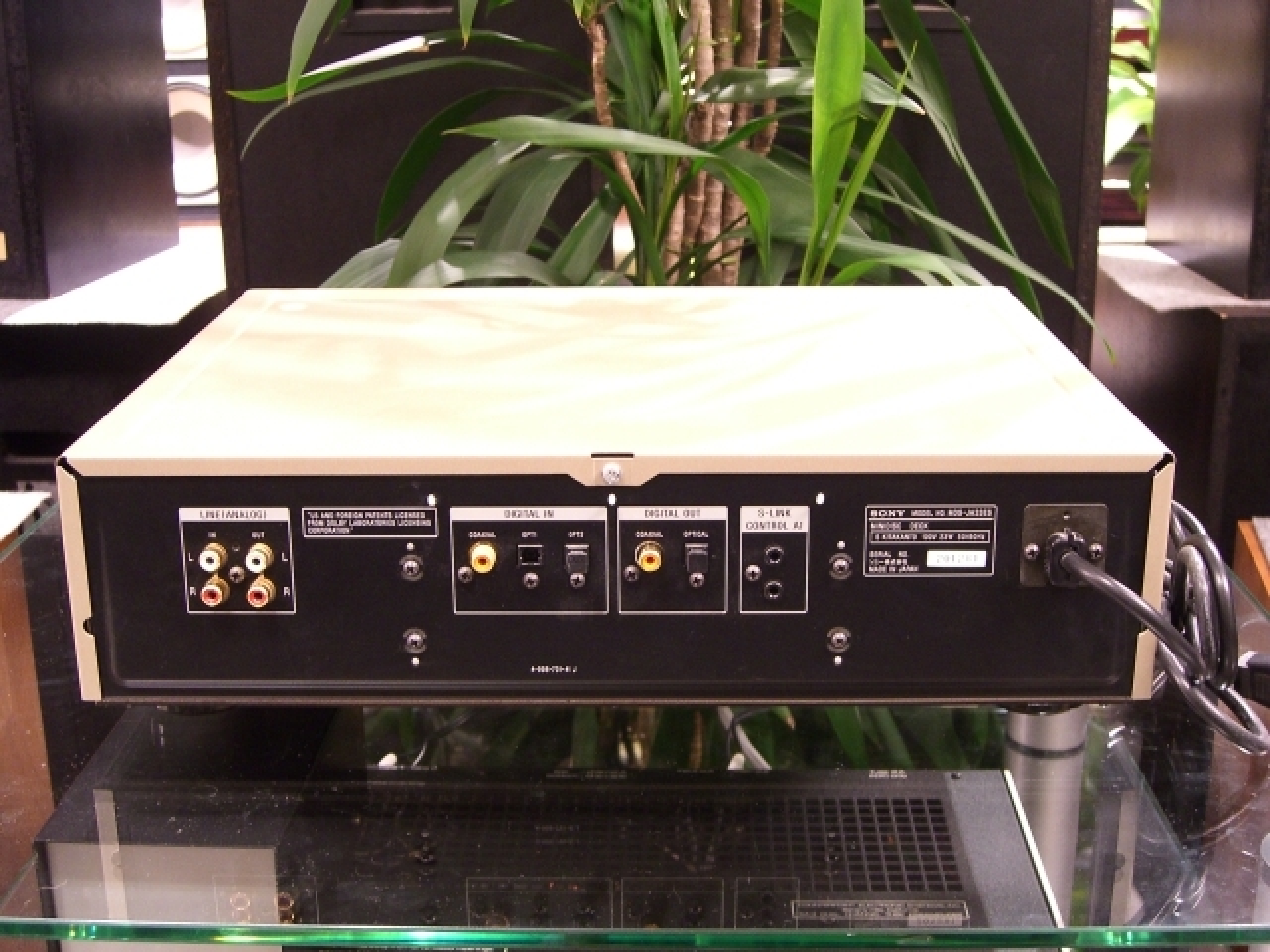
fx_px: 1688
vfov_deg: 31.5
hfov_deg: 41.2
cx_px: 635
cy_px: 476
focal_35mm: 46
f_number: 3.1
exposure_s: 1/4
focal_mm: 9.5
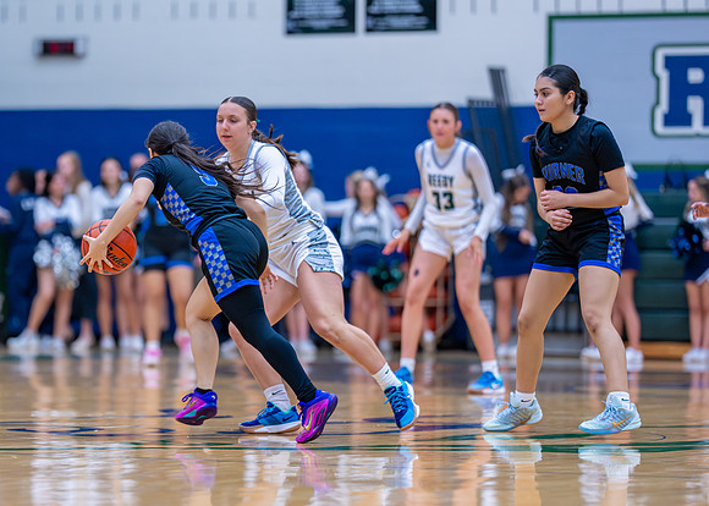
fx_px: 4418
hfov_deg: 9.2
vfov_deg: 6.6
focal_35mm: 219
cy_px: 279
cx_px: 192
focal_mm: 135
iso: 2000
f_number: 1.8
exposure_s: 1/1000
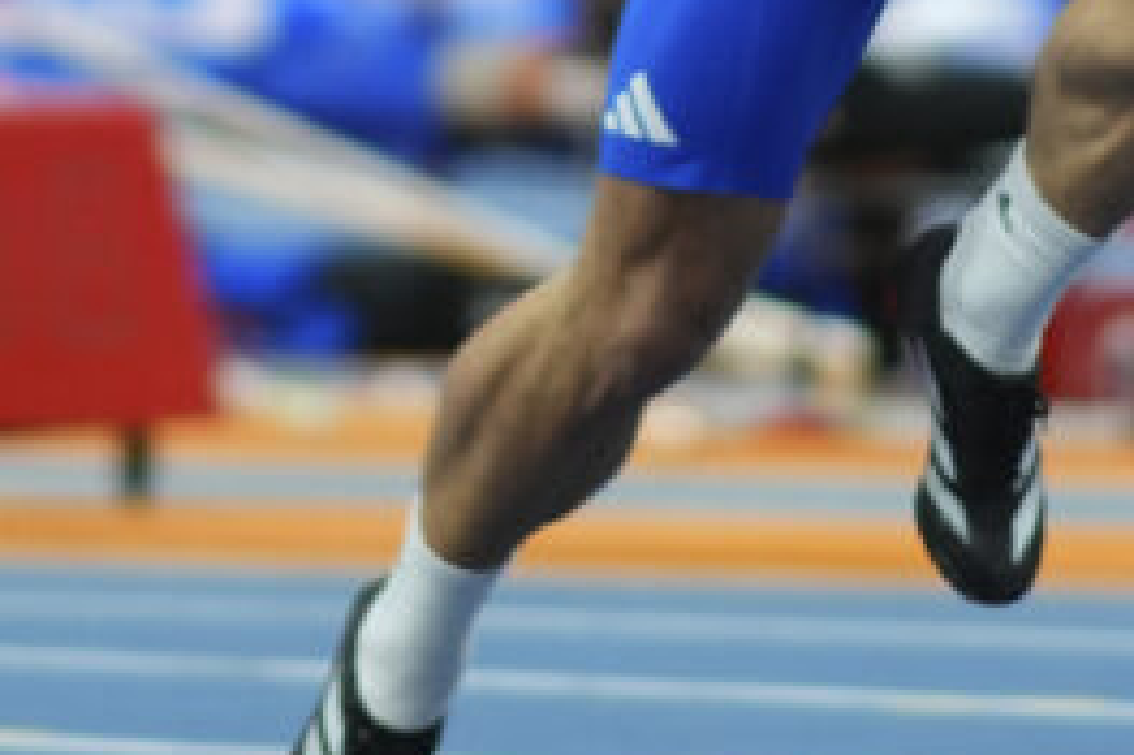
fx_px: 10420
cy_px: -399
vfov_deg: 4.1
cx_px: -517
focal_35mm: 331
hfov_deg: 6.2
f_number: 1.4
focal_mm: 85
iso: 640
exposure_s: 1/1600
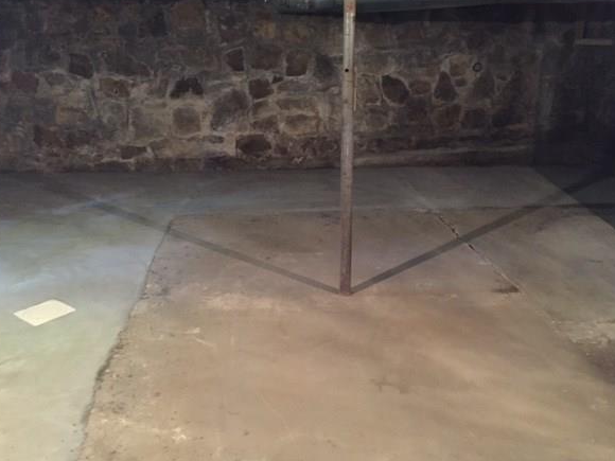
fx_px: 569
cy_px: 225
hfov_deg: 56.8
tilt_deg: -16.9
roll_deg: -0.6
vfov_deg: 44.2
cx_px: 323
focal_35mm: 32
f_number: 2.2
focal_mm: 4.15
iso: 500
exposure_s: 1/15
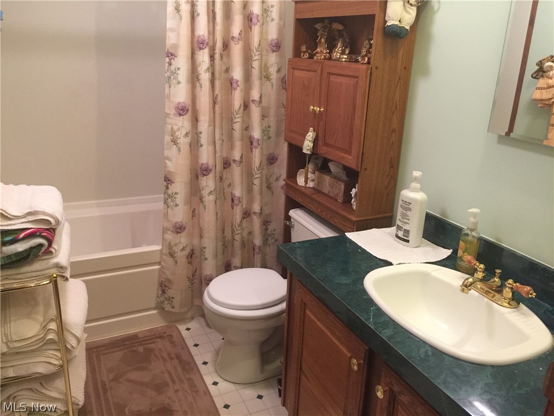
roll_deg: -4.0
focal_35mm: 29
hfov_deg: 61.7
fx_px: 464
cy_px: 208
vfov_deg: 48.2
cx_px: 277
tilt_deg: -18.6
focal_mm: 4.15
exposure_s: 1/15
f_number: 2.2
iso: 100
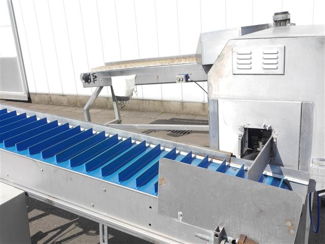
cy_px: 122
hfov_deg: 49.0
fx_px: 357
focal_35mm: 38
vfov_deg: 37.8
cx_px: 162
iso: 160
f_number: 8
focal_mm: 19
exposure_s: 1/400
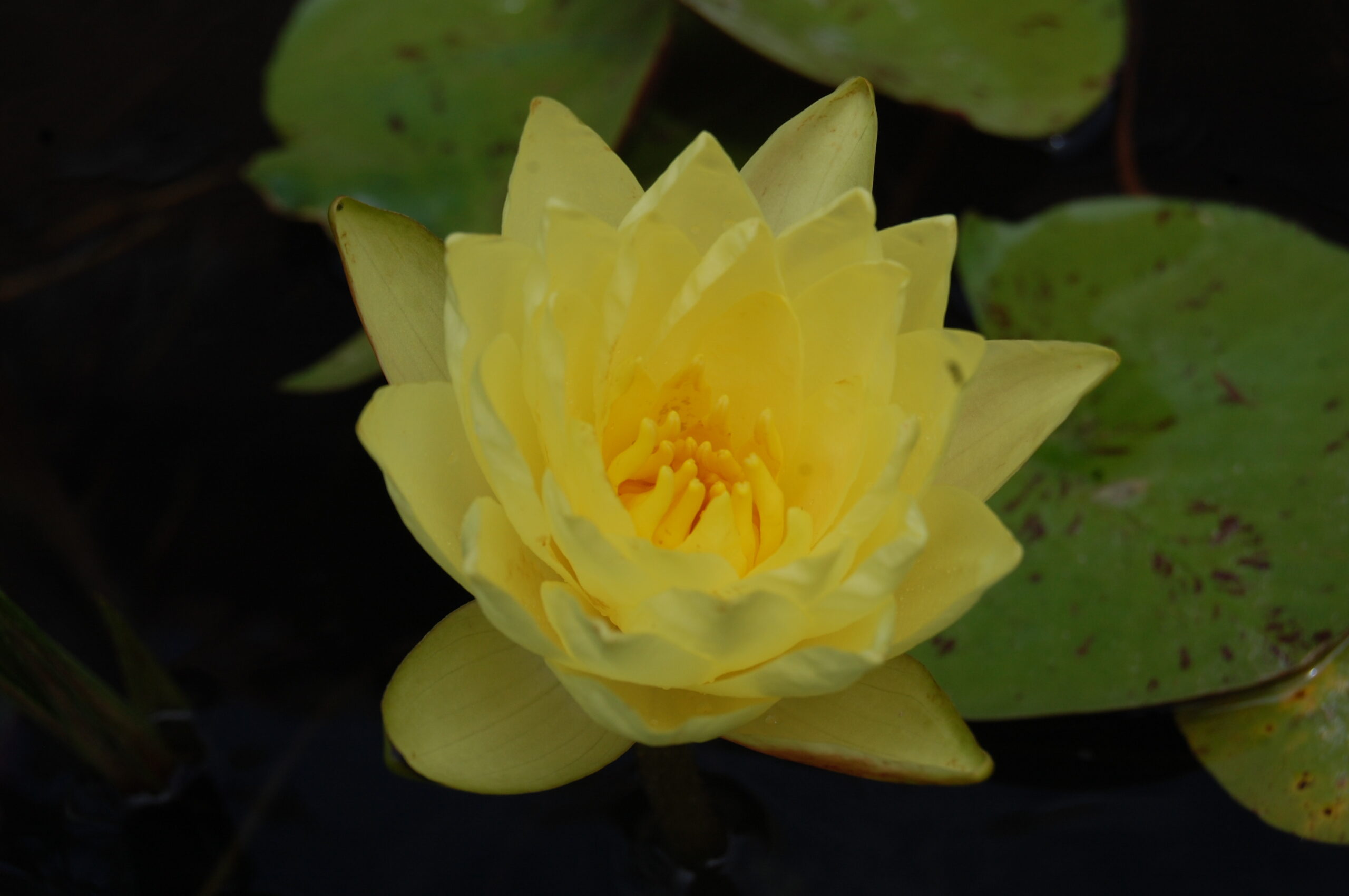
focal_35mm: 82
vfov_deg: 16.5
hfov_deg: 24.6
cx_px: 674
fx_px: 3089
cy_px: 448
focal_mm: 55
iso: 200
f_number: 10
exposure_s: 1/400
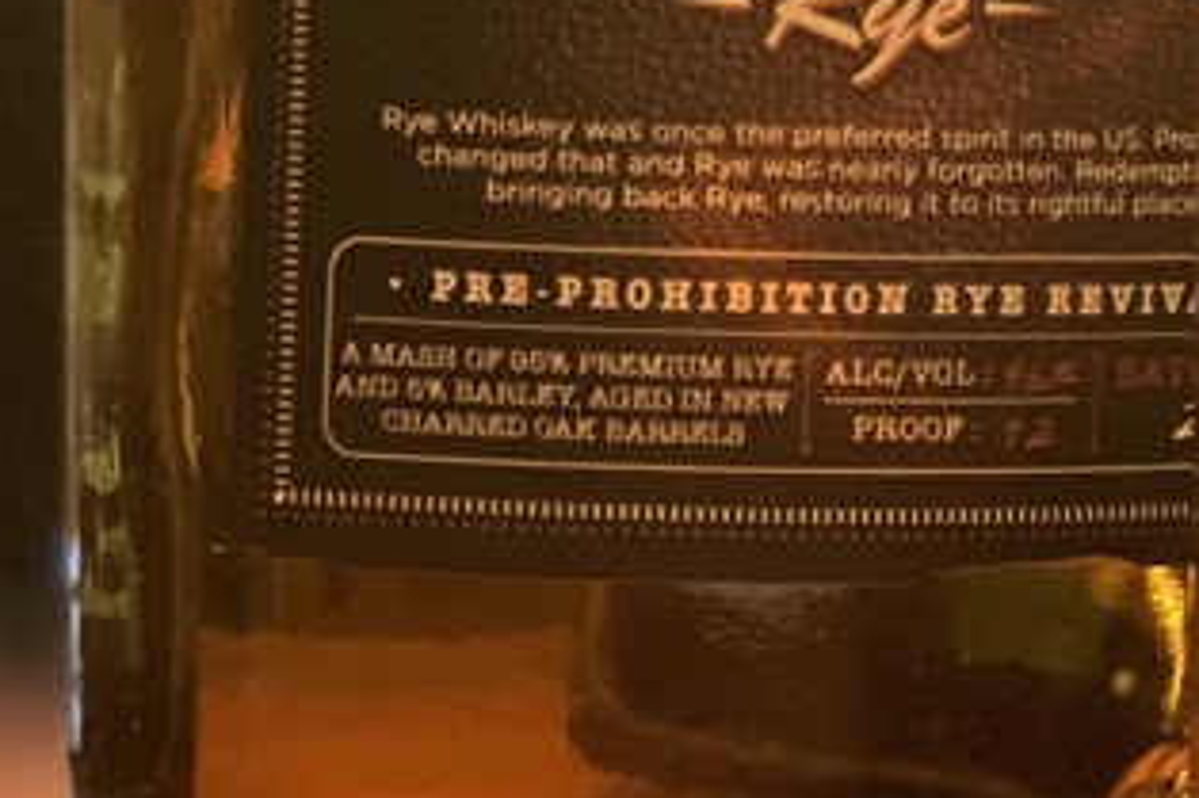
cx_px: 1367
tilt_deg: +1.1
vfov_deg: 6.6
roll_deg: -1.8
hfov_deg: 9.8
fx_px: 6890
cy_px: -168
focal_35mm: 207
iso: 400
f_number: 2
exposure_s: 1/21
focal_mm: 6
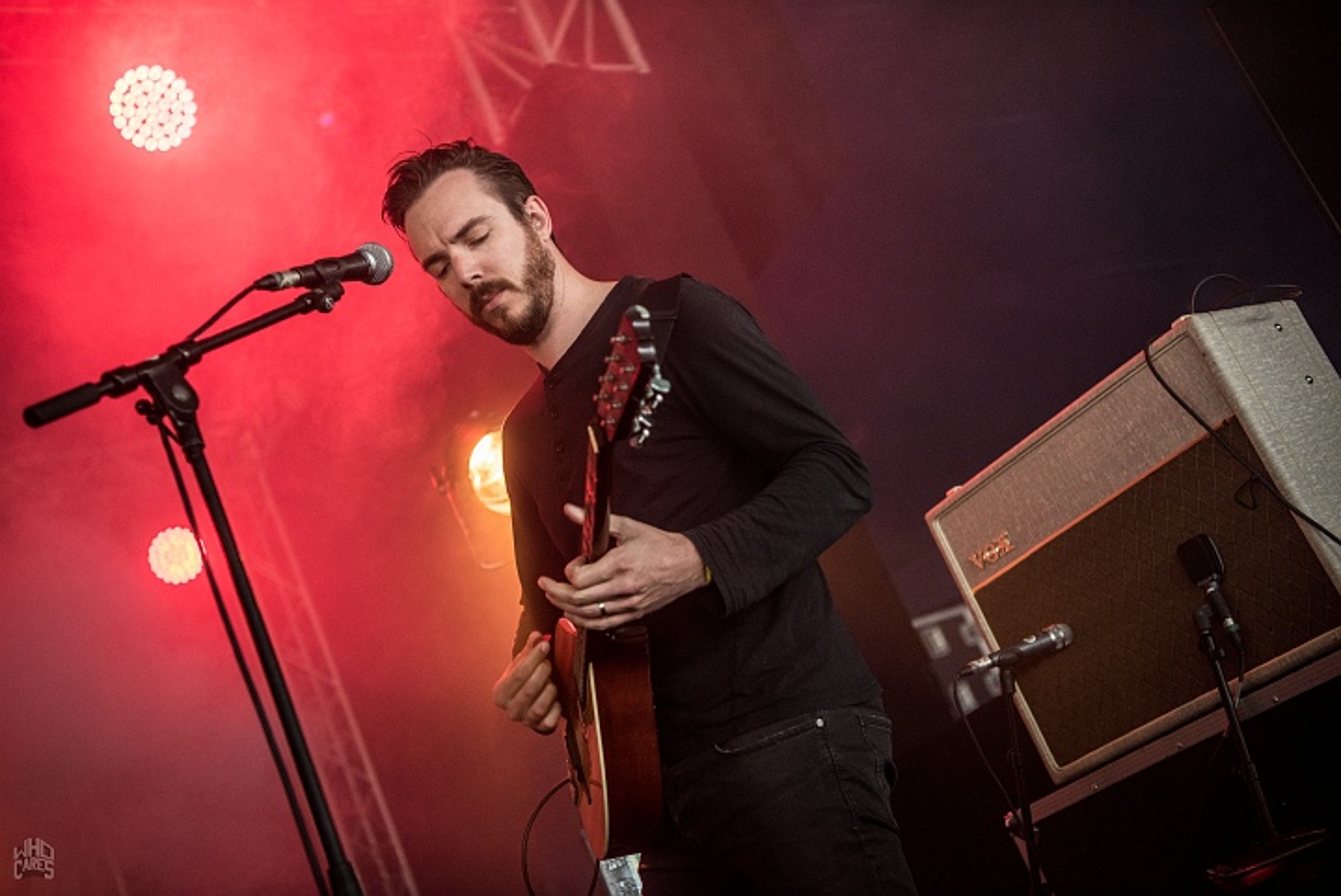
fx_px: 1789
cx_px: 670
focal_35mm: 48
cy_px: 448
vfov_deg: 28.1
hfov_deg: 41.1
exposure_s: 1/125
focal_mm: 48
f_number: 2.8
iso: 800
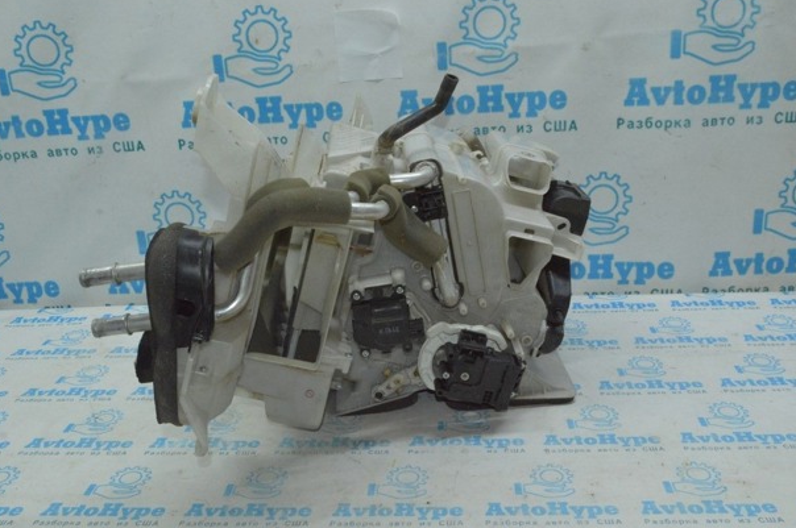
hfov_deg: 52.5
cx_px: 385
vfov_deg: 36.3
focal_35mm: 37
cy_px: 263
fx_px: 807
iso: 4000
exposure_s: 1/80
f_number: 16
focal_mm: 23
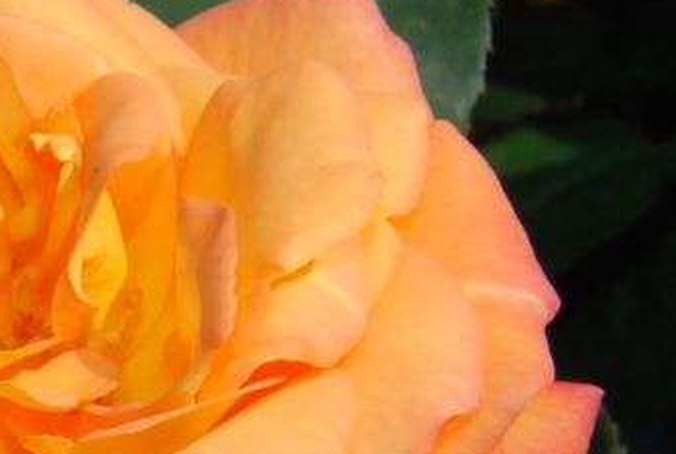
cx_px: 10
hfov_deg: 3.7
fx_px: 10368
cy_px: 380
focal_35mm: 551
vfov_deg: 2.5
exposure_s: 1/200
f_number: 32
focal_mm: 155
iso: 800
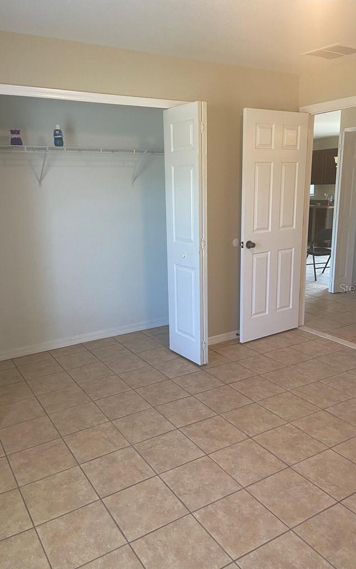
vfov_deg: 66.5
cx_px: 176
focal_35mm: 28
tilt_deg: -13.0
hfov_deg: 44.5
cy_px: 288
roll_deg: +1.9
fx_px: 435
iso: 80
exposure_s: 1/60
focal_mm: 4.25
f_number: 1.8
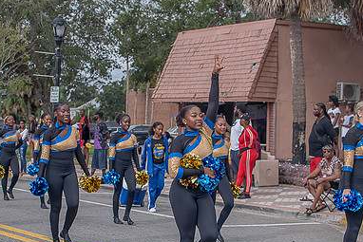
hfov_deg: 25.6
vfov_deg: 17.2
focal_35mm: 79
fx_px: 797
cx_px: 132
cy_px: 164
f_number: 4
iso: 100
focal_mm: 35
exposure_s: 1/500
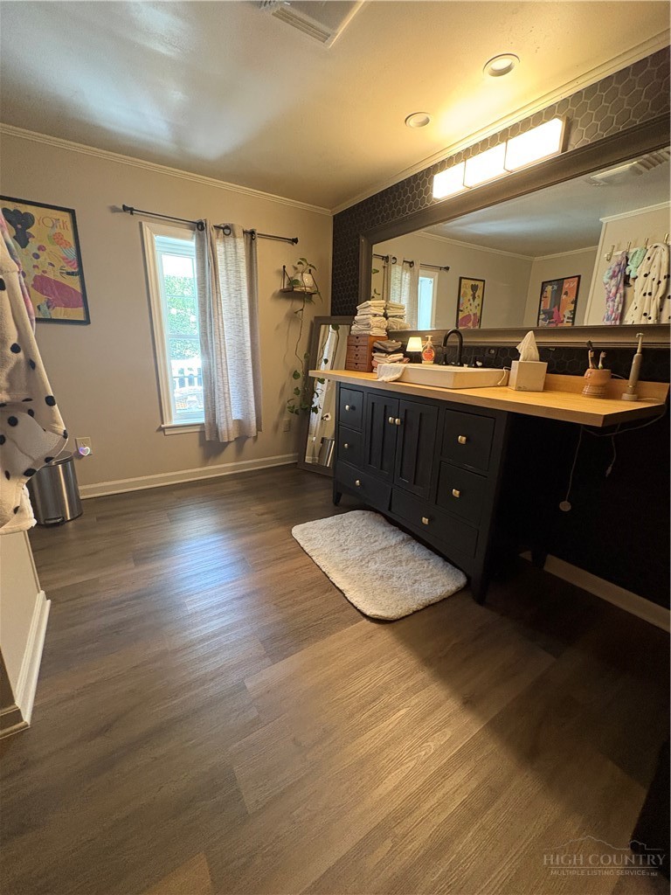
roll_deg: -0.6
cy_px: 448
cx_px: 336
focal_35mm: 14
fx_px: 362
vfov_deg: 102.1
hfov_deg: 85.7
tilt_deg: -15.2
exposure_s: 1/60
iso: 500
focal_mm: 2.22
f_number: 2.2
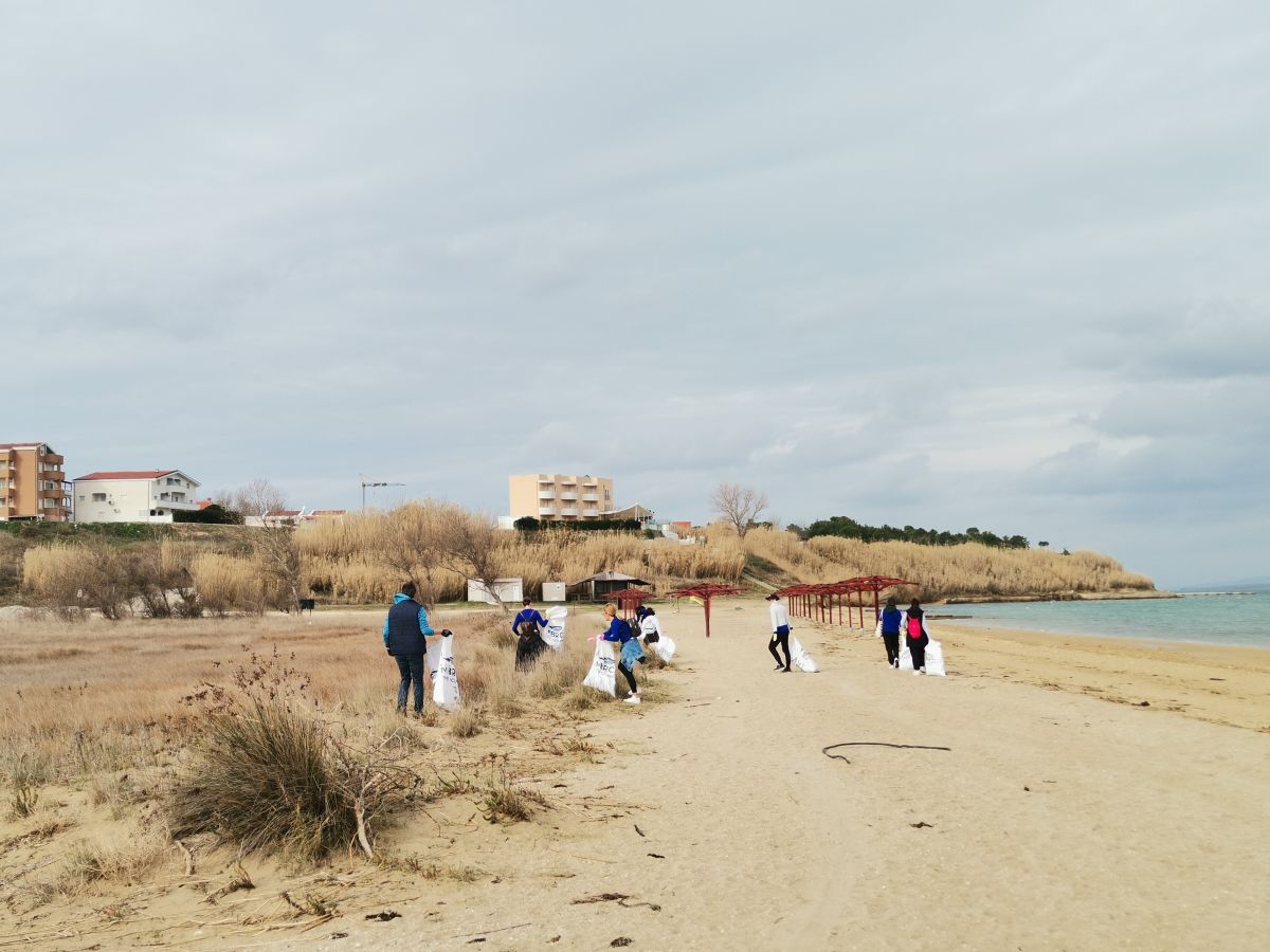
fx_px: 1614
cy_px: 476
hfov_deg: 42.9
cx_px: 635
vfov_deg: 32.9
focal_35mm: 44
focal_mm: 4.75
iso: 50
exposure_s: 1/1166
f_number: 1.8
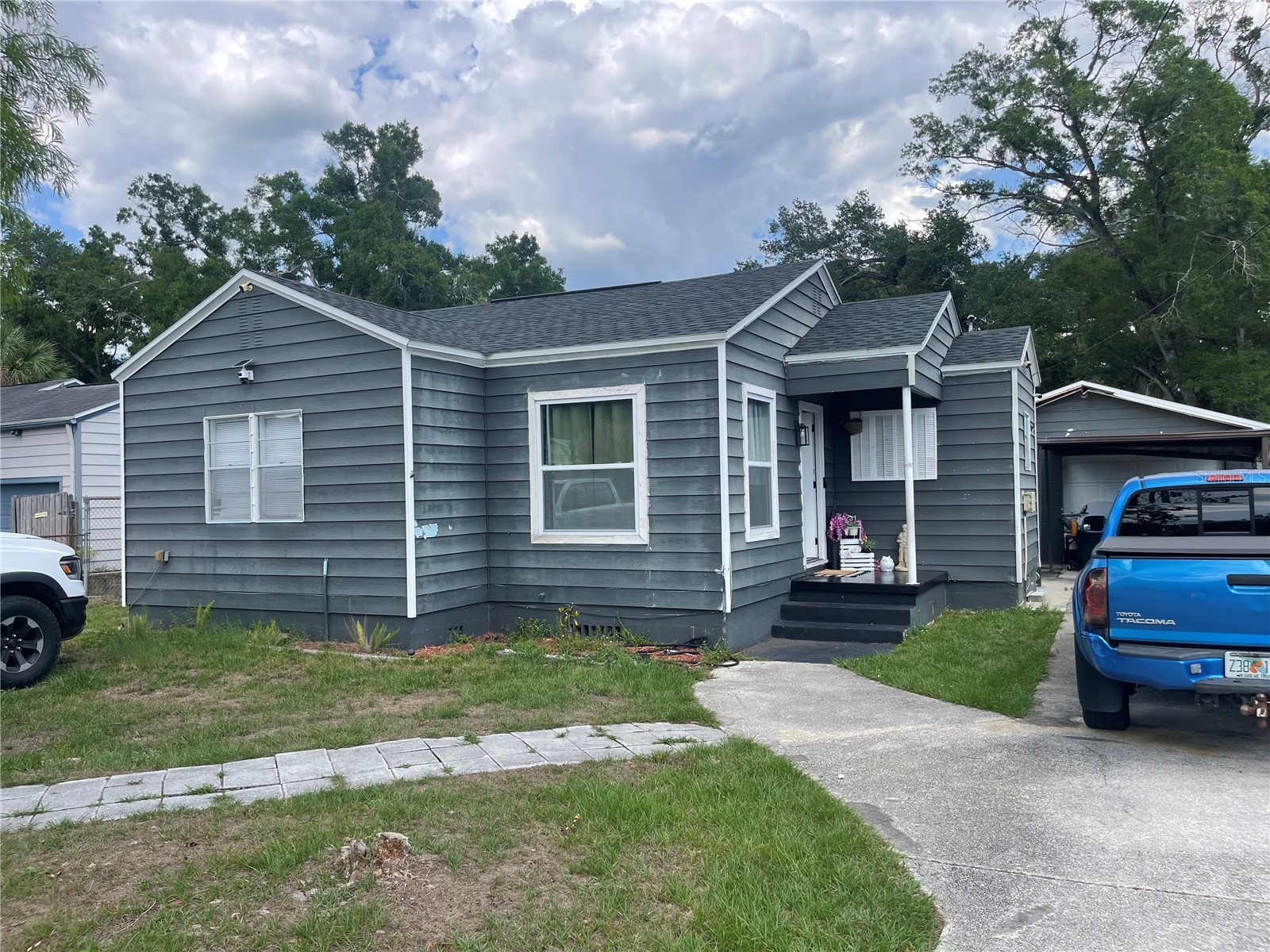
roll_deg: +0.3
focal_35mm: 25
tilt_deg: +0.9
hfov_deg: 69.4
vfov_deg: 54.9
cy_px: 476
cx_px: 635
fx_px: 917
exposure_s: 1/1795
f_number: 1.6
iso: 32
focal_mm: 5.1
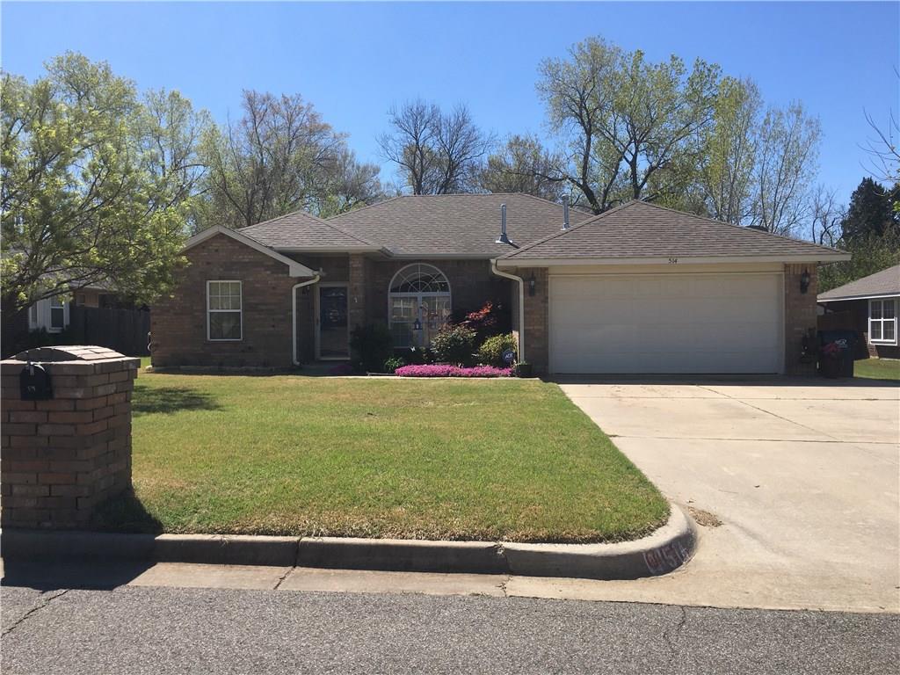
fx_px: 754
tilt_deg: -0.8
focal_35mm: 29
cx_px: 450
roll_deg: -0.3
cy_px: 338
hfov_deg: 61.7
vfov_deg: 48.2
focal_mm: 4.15
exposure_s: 1/1603
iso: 25
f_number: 2.2
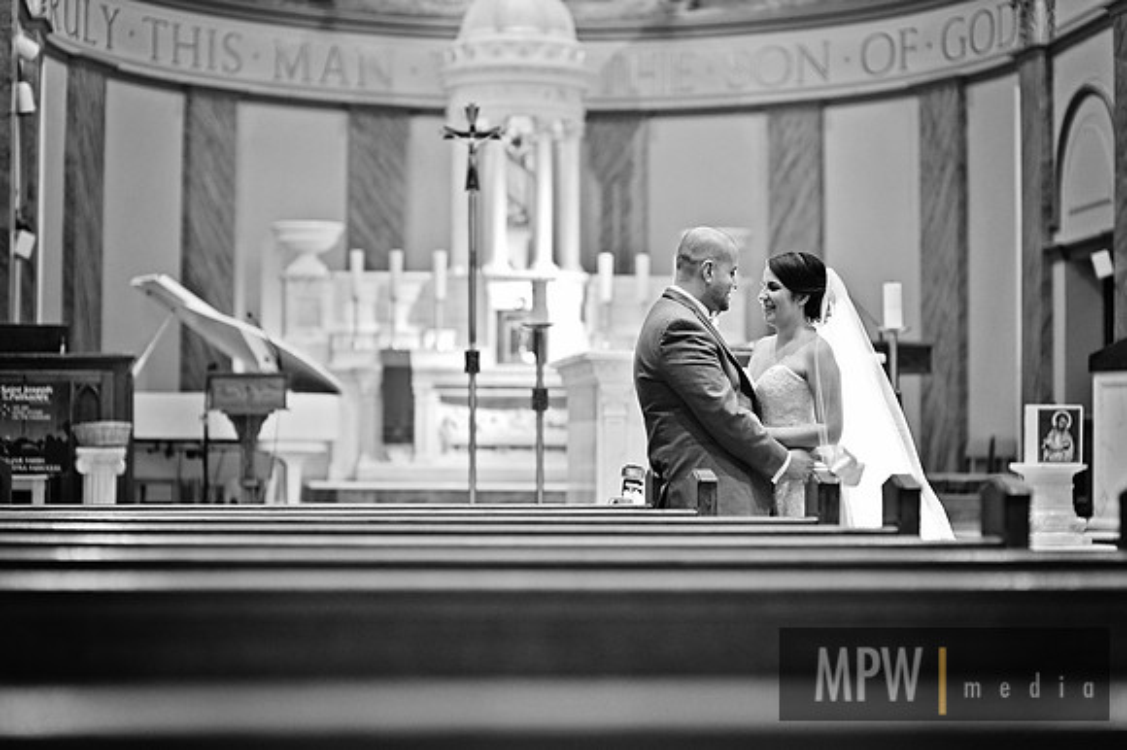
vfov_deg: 16.1
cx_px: 564
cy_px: 375
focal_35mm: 85
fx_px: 2659
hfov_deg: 23.9
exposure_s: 1/250
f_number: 2.2
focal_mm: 85
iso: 2000
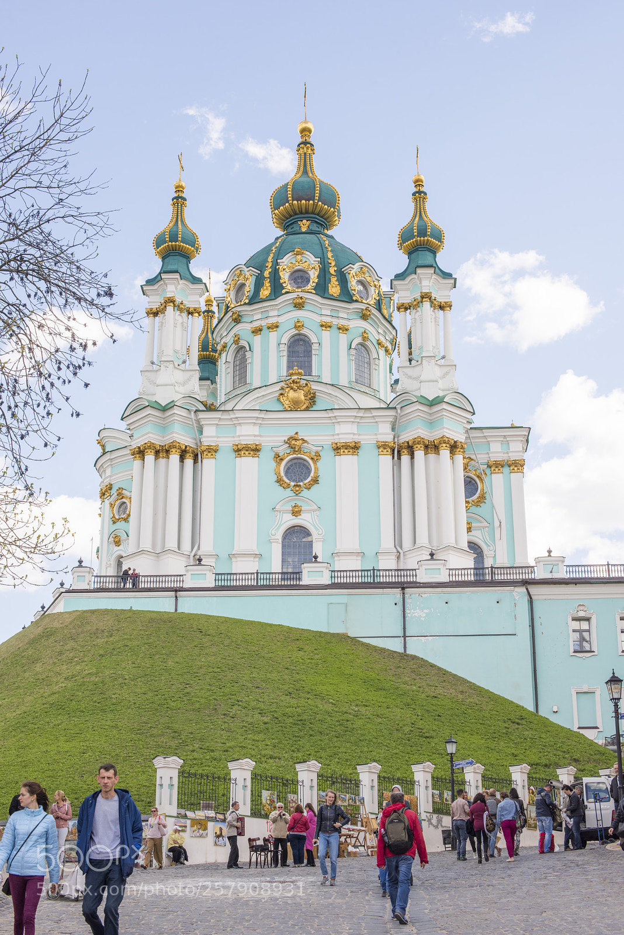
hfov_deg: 27.0
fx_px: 1299
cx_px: 312
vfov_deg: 39.6
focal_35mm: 50
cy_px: 468
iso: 320
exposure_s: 1/320
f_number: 11
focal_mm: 50
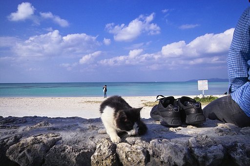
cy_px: 83
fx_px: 187
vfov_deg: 47.9
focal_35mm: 27
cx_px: 125
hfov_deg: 67.4
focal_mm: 16
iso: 100
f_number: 8
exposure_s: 1/500
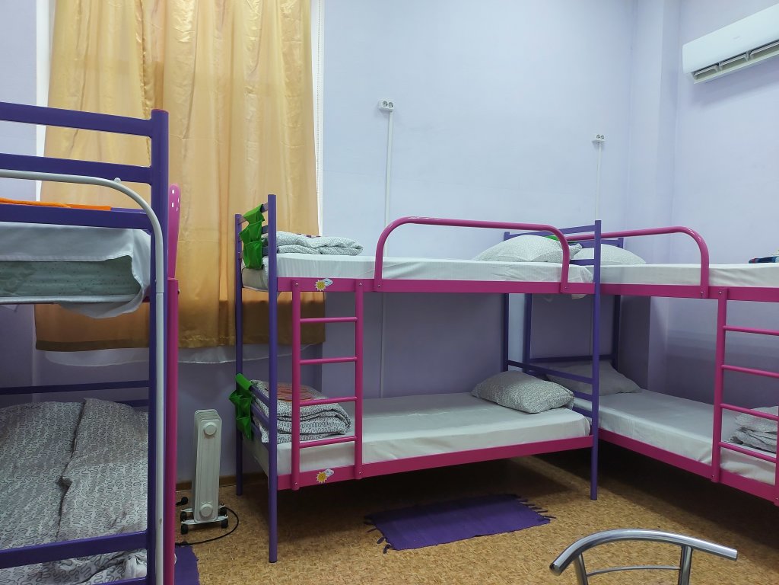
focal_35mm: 24
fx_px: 540
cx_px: 390
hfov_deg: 71.6
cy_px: 292
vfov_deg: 56.8
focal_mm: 5.23
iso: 80
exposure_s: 1/50
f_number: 1.8
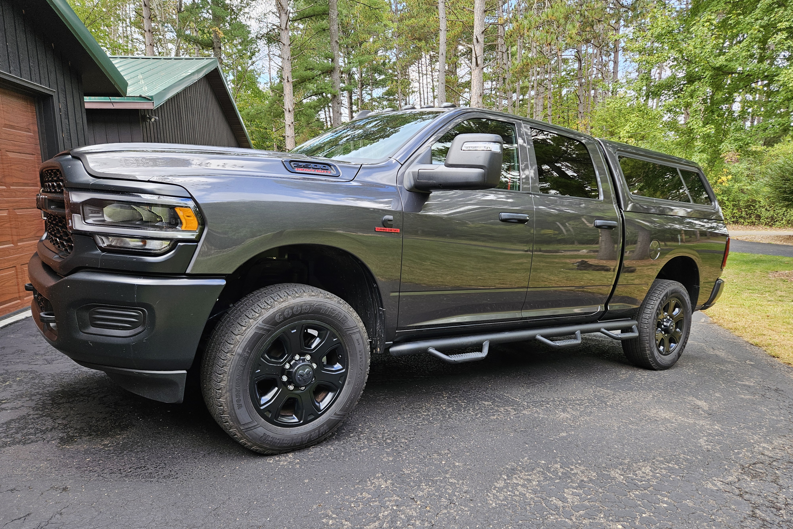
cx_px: 397
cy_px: 276
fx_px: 529
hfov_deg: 73.7
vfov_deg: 53.1
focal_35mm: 24
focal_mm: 5.4
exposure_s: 1/180
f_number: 1.8
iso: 64
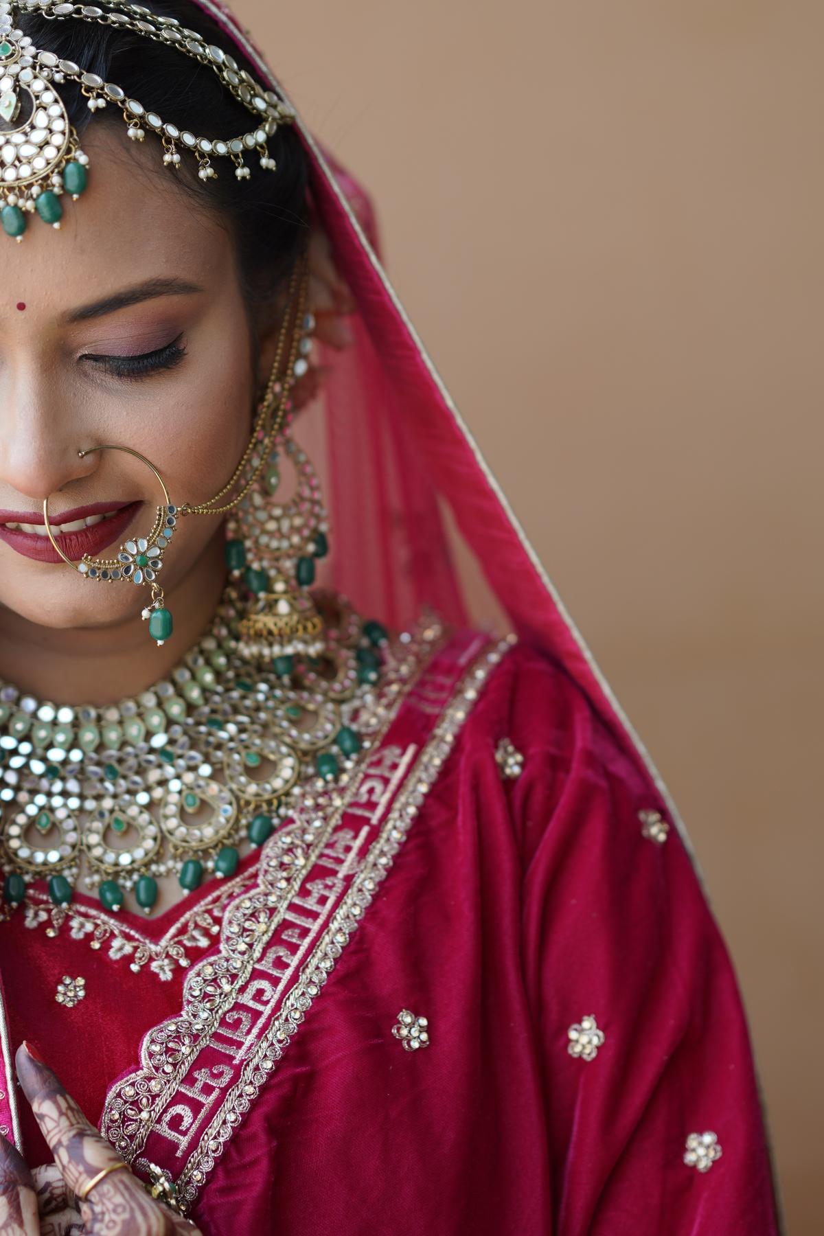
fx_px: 4360
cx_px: 412
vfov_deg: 16.1
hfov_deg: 10.8
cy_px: 618
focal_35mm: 127
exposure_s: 1/640
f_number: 1.8
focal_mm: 85
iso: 100
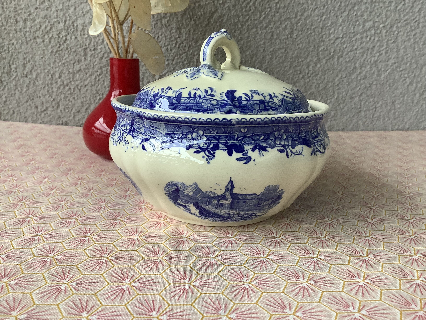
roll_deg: -1.5
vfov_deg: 45.4
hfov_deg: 58.4
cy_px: 160
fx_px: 381
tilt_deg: -11.8
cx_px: 213
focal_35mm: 31
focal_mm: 3.3
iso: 100
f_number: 2.4
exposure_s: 1/120
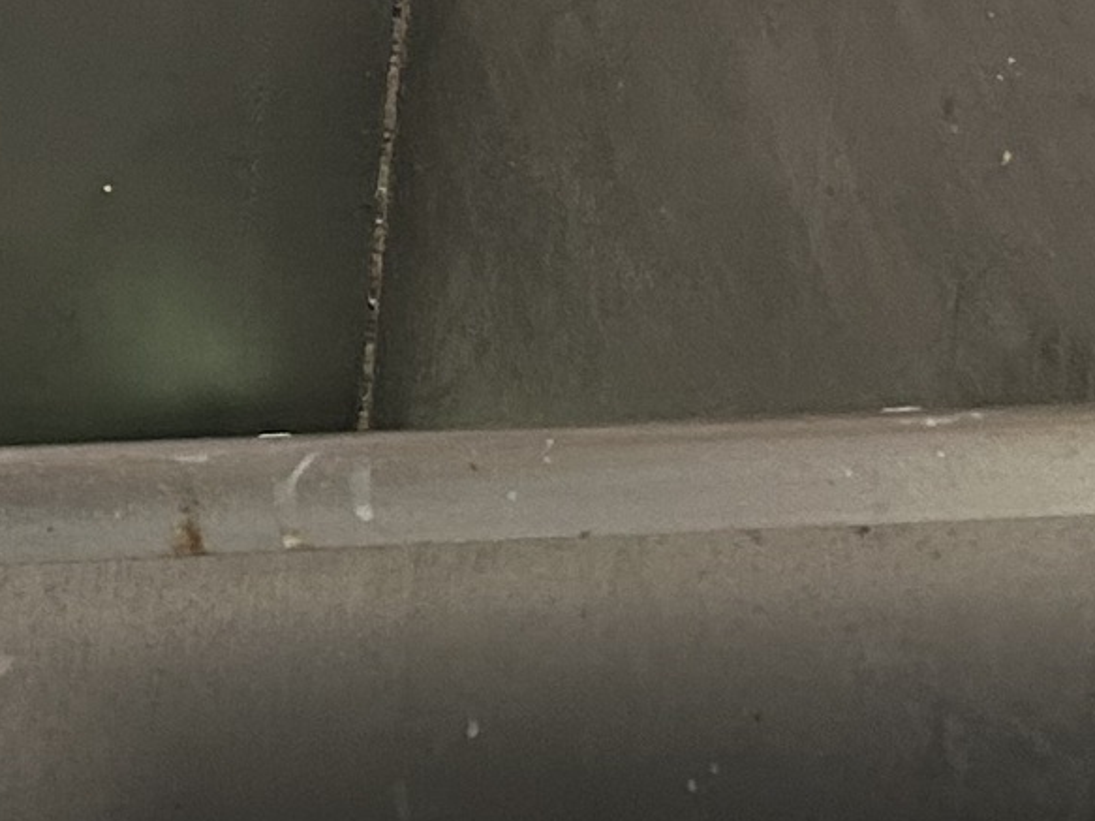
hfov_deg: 12.0
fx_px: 4333
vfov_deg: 10.3
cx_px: -1418
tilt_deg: -10.5
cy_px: -560
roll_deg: +0.8
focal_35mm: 137
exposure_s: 1/60
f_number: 1.5
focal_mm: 5.7
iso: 160
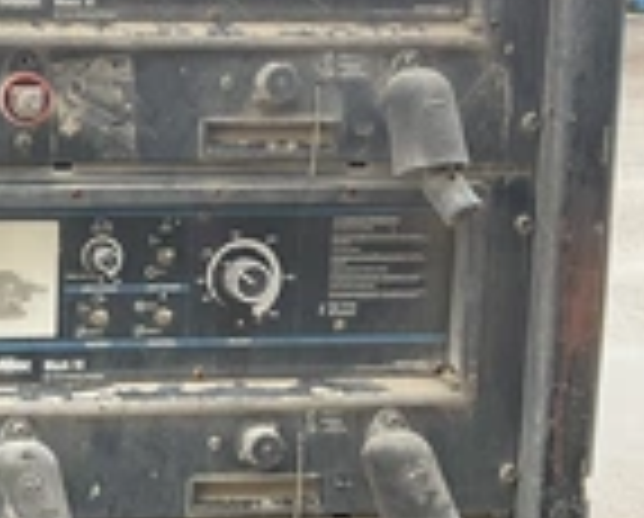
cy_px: 171
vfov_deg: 19.4
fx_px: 1509
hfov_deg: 22.4
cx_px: -113
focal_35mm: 79
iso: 64
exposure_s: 1/122
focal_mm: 3
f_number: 1.8
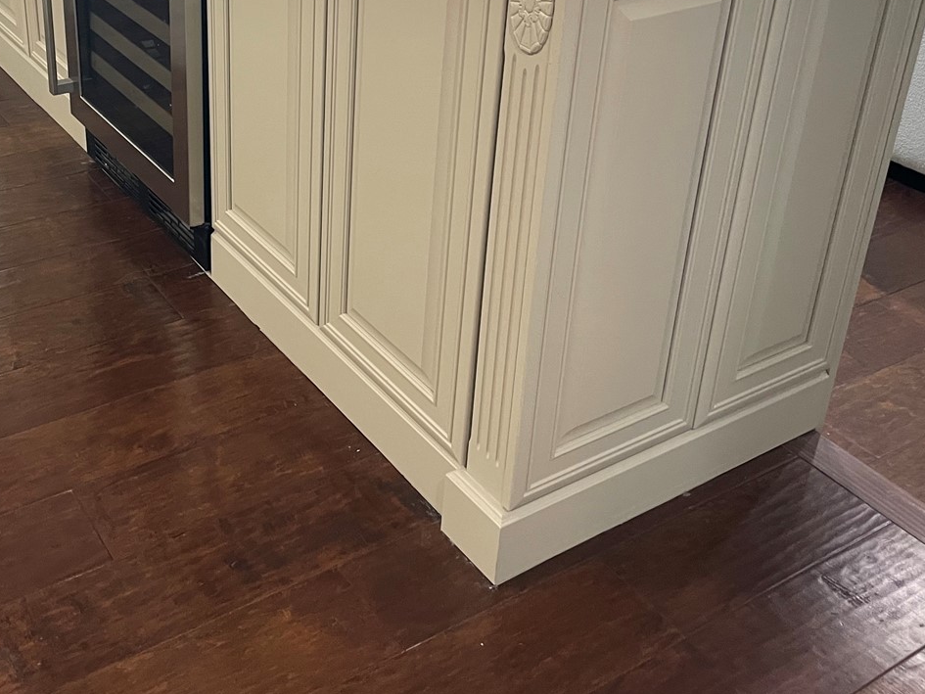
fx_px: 1176
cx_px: 291
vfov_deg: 32.0
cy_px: 134
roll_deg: -1.1
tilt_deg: -24.4
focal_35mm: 44
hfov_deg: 42.2
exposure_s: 1/60
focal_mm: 4.2
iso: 200
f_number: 1.6
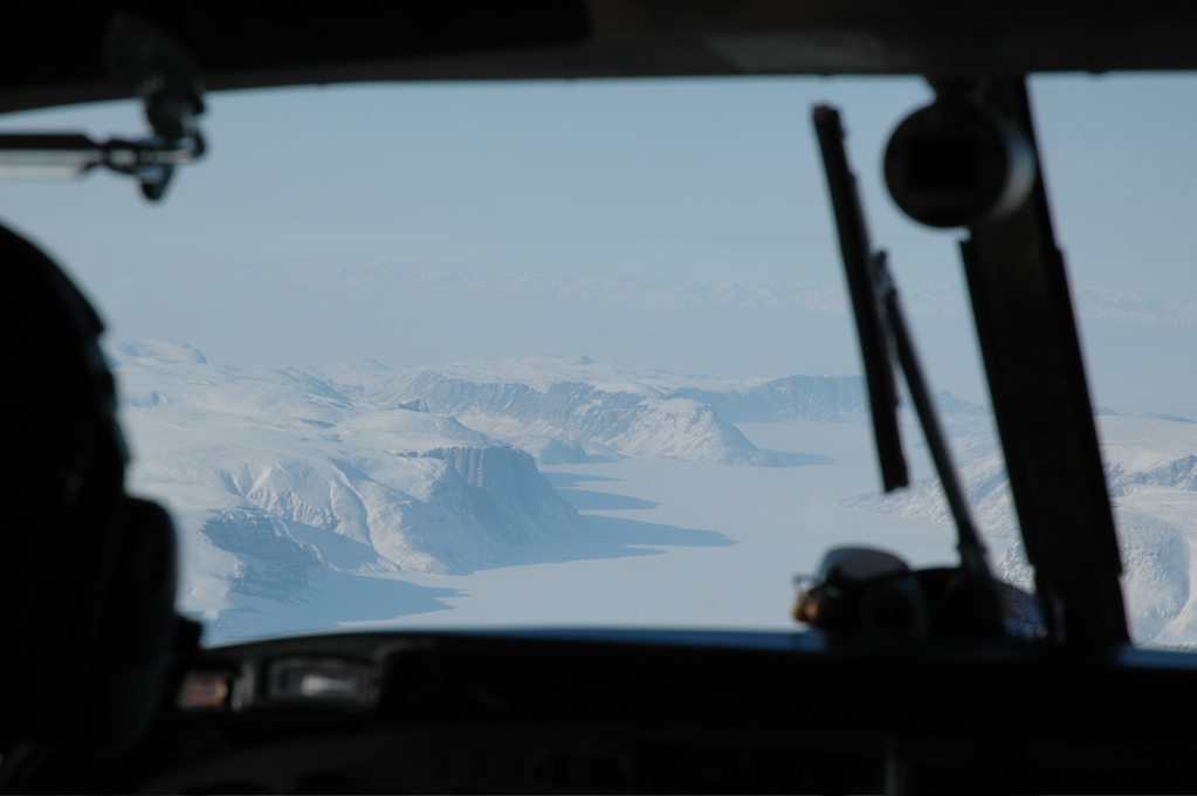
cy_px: 398
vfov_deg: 13.0
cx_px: 598
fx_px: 3488
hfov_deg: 19.5
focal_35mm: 105
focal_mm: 70
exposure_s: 1/400
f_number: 10
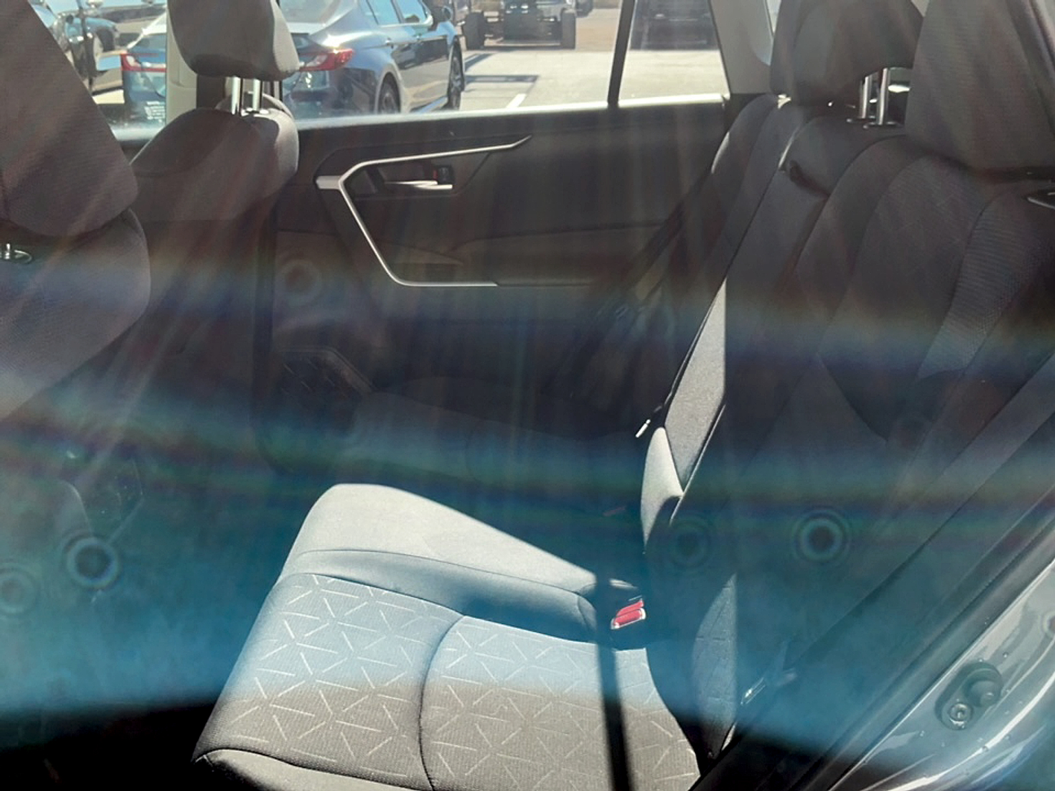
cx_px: 528
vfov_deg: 46.8
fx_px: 914
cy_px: 396
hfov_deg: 60.0
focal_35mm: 30
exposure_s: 1/241
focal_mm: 3
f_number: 1.8
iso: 25
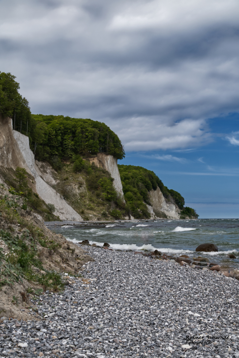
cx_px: 120
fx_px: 478
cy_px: 179
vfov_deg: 41.1
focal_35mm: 48
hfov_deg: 28.1
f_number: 8
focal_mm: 48
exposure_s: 1/200
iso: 100
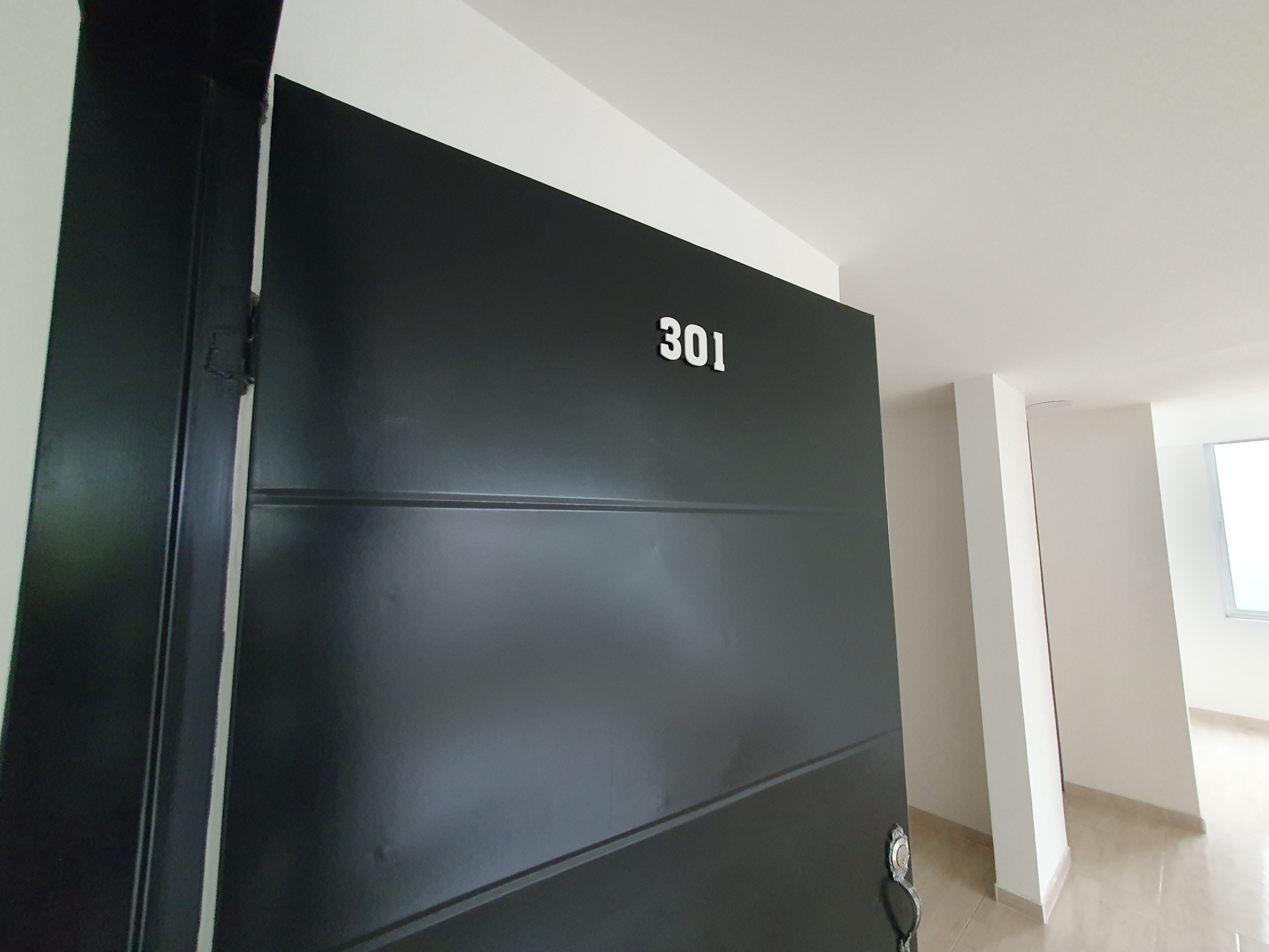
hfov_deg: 106.2
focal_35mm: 13
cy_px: 476
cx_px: 634
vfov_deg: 89.9
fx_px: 477
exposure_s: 1/33
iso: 500
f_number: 2.2
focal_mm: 1.8
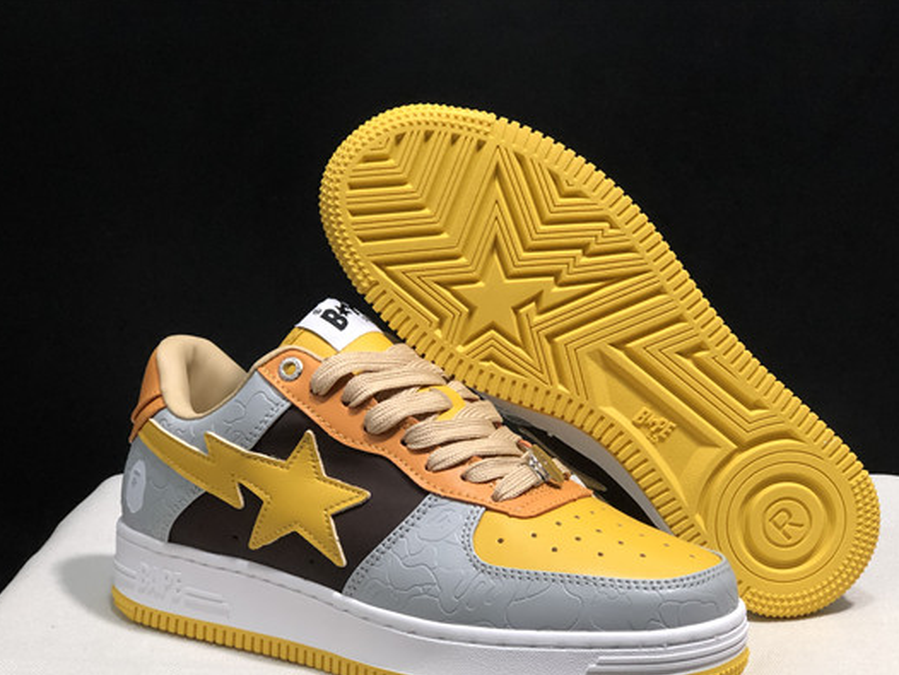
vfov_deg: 22.6
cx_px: 489
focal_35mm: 65
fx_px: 1689
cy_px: 376
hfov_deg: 29.8
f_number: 2.8
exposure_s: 1/30
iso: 80
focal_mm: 6.6
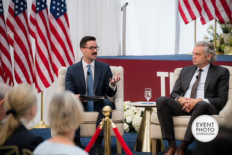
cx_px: 116
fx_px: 967
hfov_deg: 13.7
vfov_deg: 9.2
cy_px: 78
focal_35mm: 150
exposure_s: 1/160
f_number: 4
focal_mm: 150
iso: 280
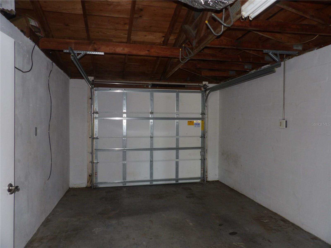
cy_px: 124
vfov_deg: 56.8
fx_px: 229
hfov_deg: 71.6
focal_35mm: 24
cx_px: 166
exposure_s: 1/17
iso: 200
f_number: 3.2
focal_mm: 4.3
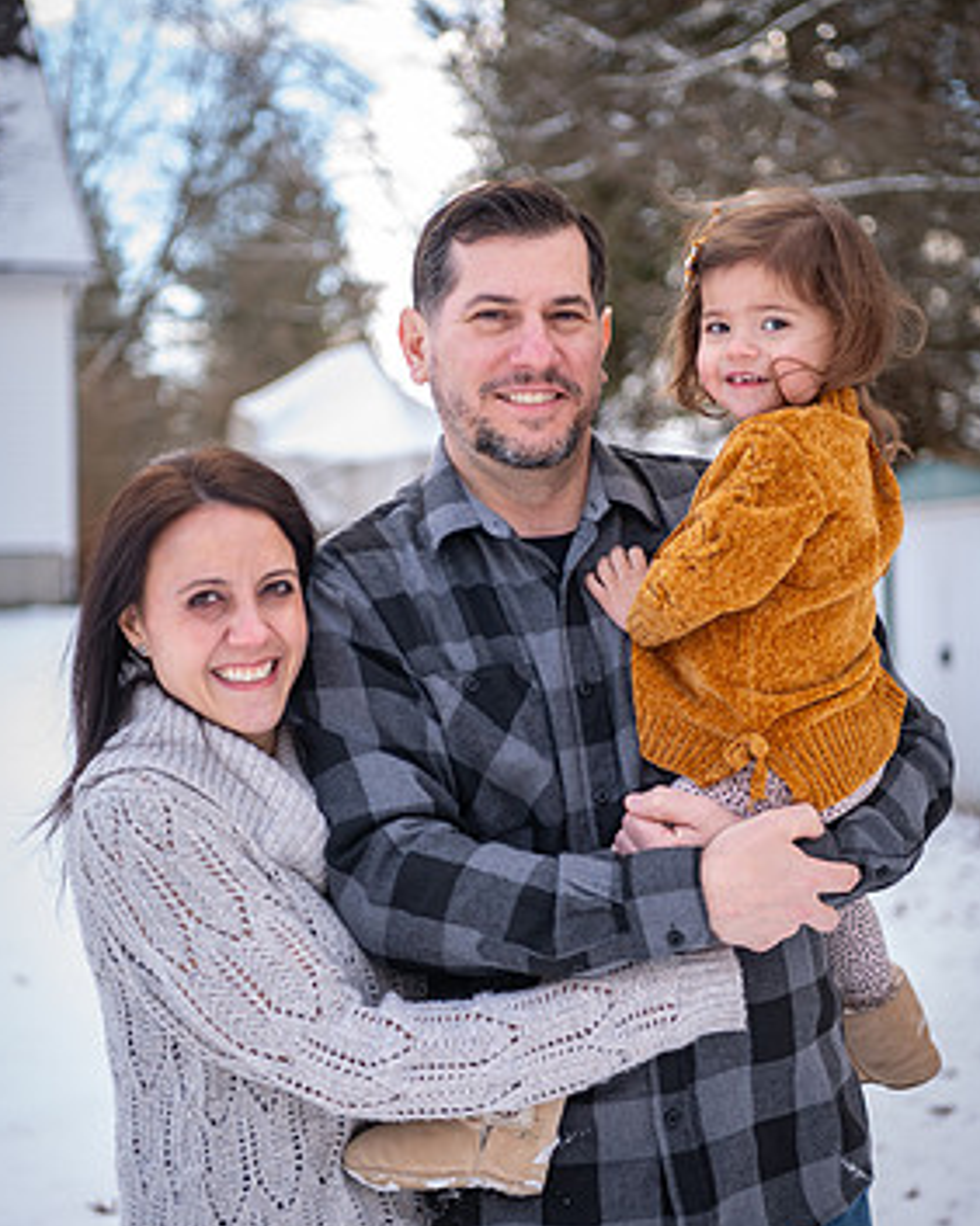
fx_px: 2431
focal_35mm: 67
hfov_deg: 22.8
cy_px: 608
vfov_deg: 28.3
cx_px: 499
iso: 400
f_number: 2.8
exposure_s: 1/500
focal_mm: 56
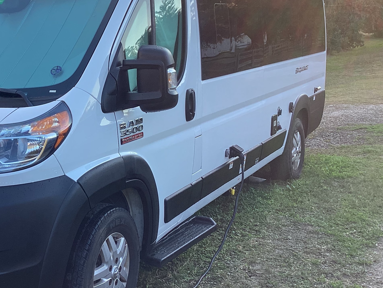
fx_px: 586
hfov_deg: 35.0
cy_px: 129
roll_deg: +2.4
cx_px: 78
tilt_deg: -9.2
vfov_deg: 27.5
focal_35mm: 53
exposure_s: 1/130
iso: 25
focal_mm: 3.3
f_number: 2.4
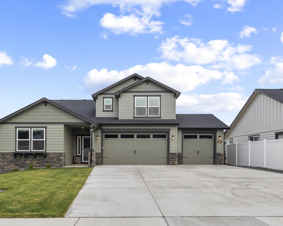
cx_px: 148
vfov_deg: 52.3
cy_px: 147
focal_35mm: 27
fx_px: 226
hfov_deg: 64.0
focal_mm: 10
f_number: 8
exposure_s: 1/750
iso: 250
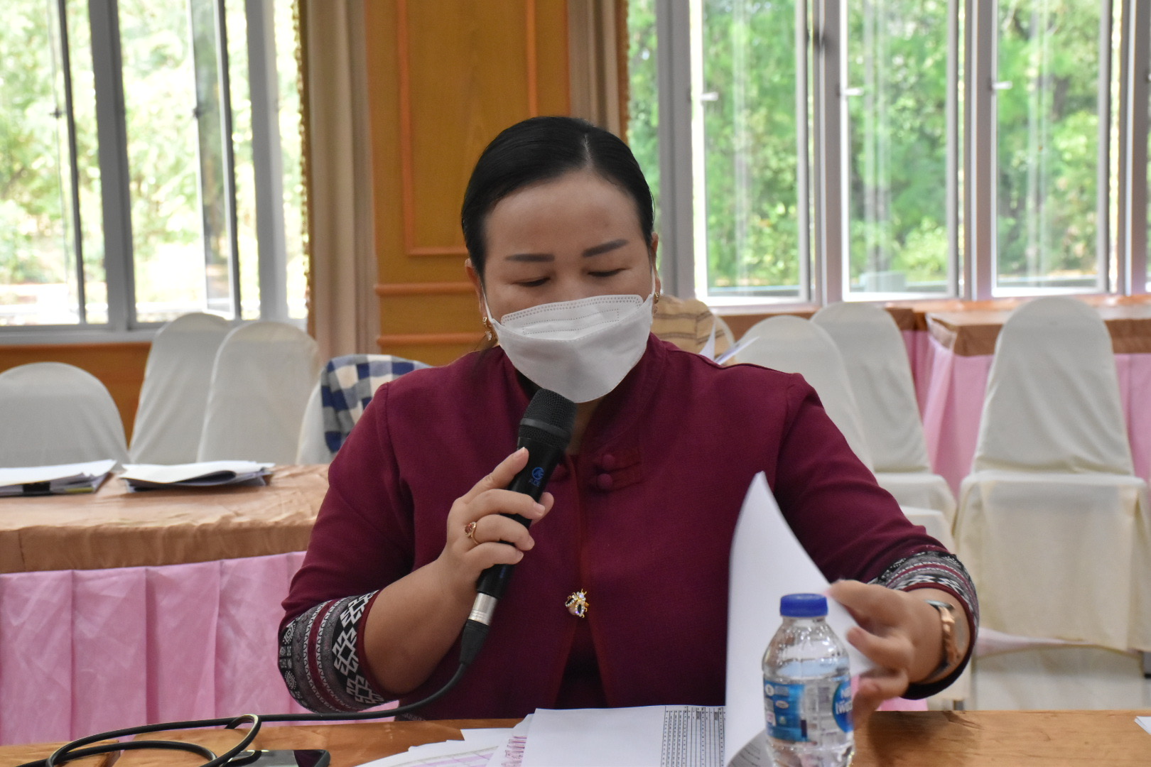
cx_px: 576
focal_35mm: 72
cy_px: 384
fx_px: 2302
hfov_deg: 28.1
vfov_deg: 18.9
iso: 2500
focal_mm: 48
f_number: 7.1
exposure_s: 1/200
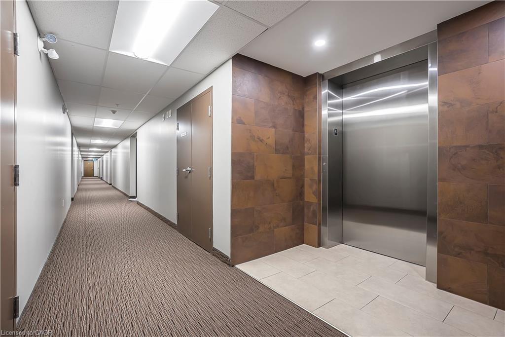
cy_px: 168
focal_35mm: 16
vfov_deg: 73.8
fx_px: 224
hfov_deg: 96.7
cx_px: 252
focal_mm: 16
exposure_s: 1/3
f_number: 9
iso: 250
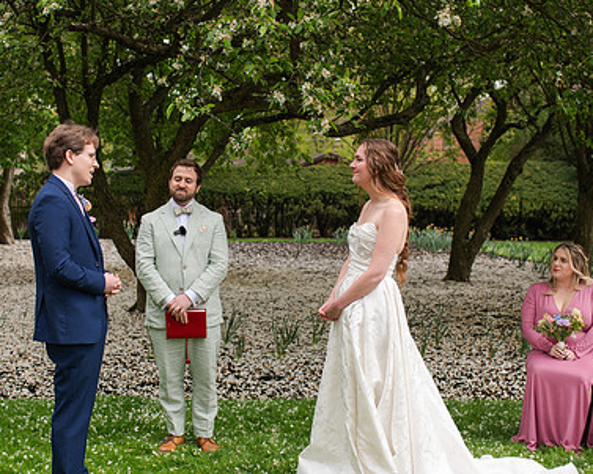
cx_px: 230
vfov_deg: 27.1
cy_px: 241
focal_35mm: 56
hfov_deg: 33.5
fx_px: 982
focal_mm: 35
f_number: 3.2
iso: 140
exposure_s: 1/640
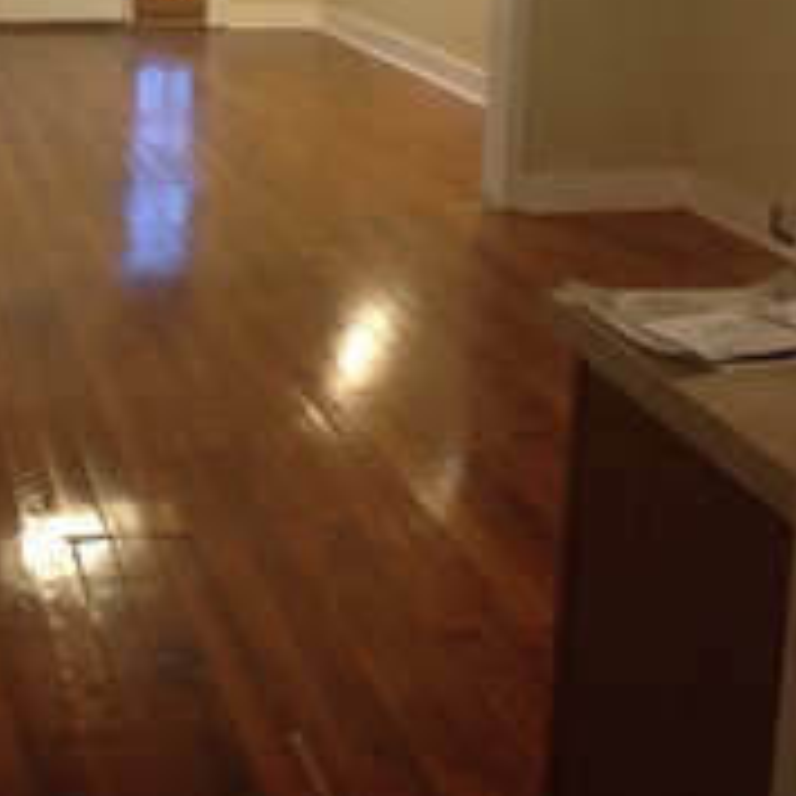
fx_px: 1743
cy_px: 36
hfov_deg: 25.3
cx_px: 157
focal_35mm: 67
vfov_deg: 24.7
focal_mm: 4.28
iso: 125
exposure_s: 1/20
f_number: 2.4
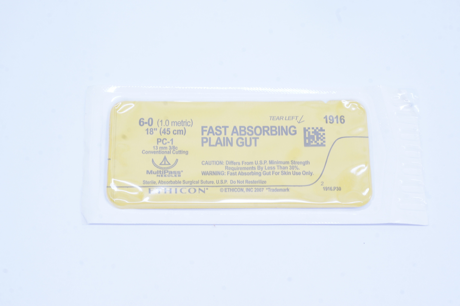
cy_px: 153
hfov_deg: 31.2
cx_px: 230
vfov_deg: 21.0
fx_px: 823
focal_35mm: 64
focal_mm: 43
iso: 400
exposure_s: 1/10
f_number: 16
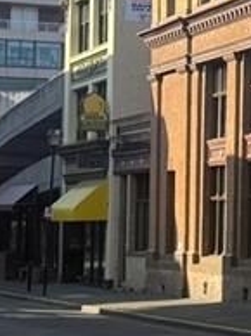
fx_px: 1231
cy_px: 92
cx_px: 649
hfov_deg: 9.9
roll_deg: +0.9
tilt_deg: +5.7
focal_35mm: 127
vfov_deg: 15.5
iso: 80
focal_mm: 6.76
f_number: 1.78
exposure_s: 1/2299
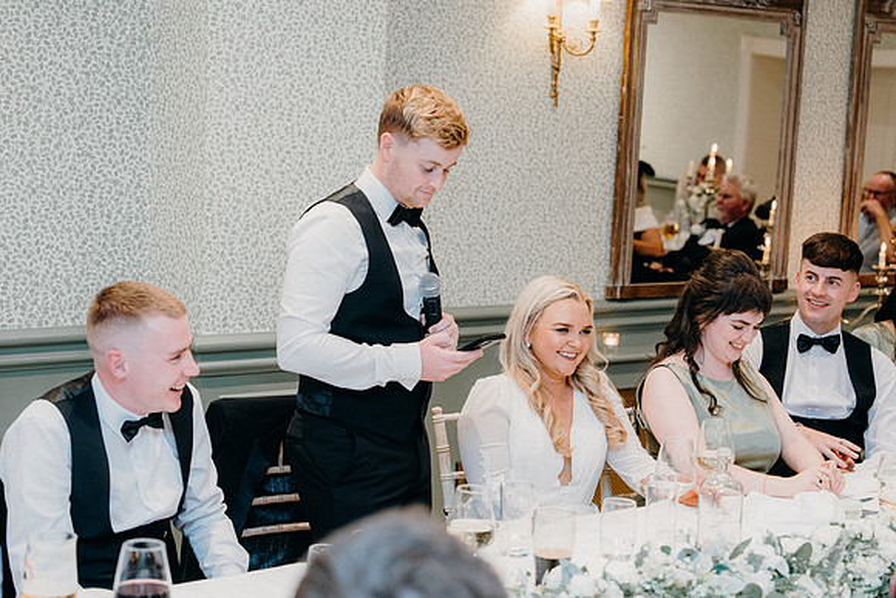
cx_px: 448
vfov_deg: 19.5
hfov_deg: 28.8
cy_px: 299
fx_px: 1743
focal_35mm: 70
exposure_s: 1/160
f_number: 3.5
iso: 2500
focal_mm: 70
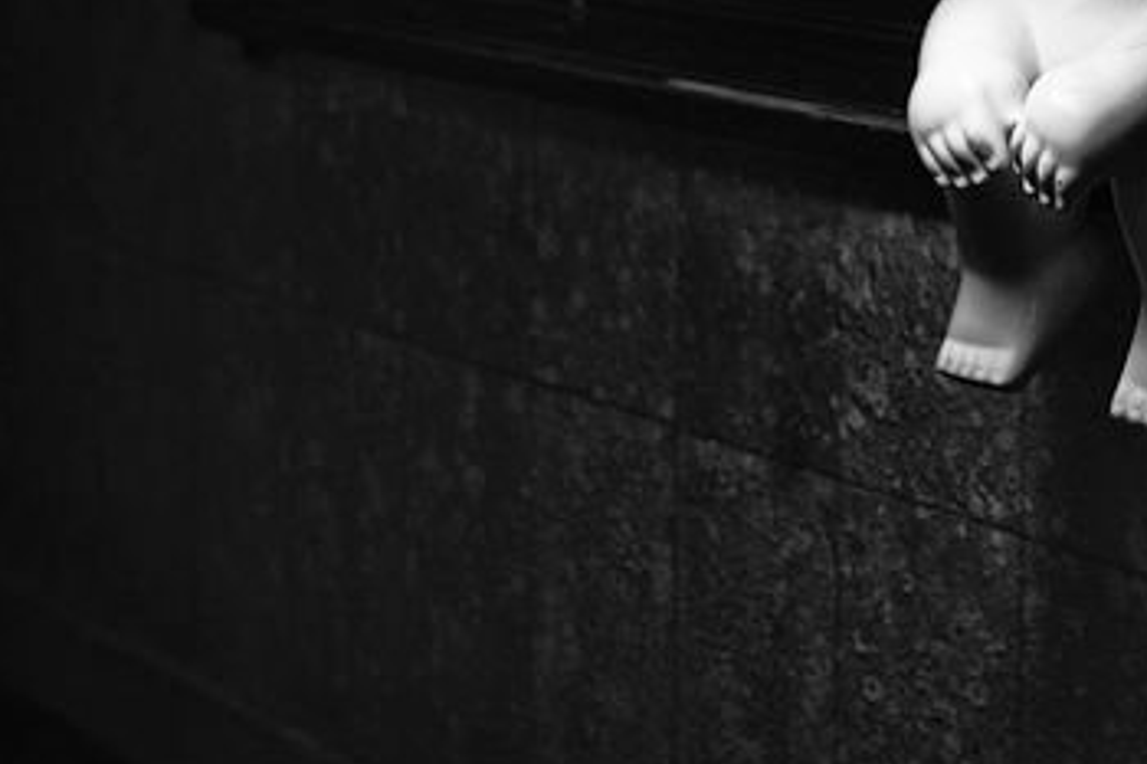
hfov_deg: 22.3
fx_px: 2866
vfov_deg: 14.2
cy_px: -393
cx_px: 945
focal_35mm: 90
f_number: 3.5
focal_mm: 35
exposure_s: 1/160
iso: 100
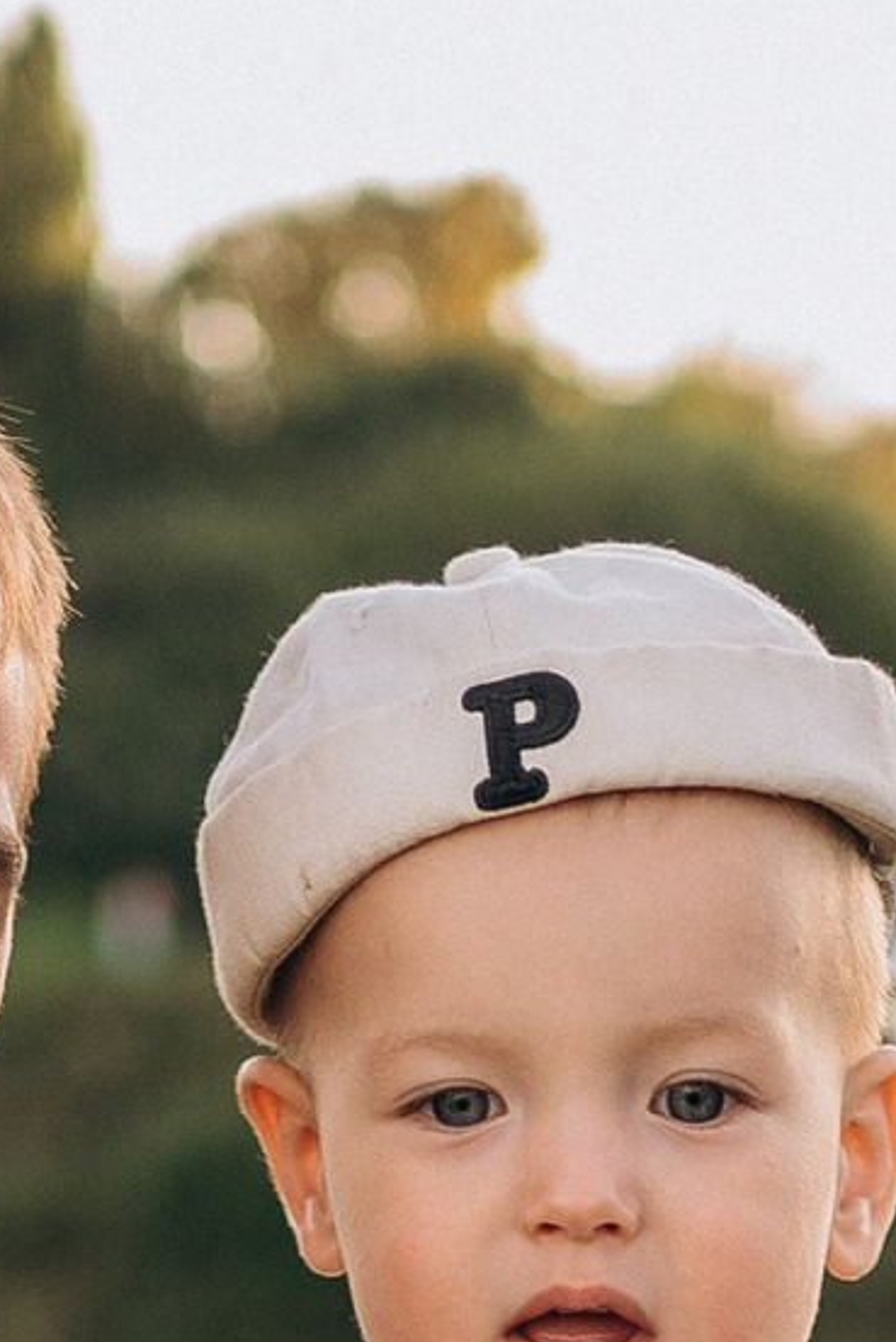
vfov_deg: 8.0
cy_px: 2939
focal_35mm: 243
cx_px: 704
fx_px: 9066
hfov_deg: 5.7
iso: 100
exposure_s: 1/200
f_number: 2
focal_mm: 35
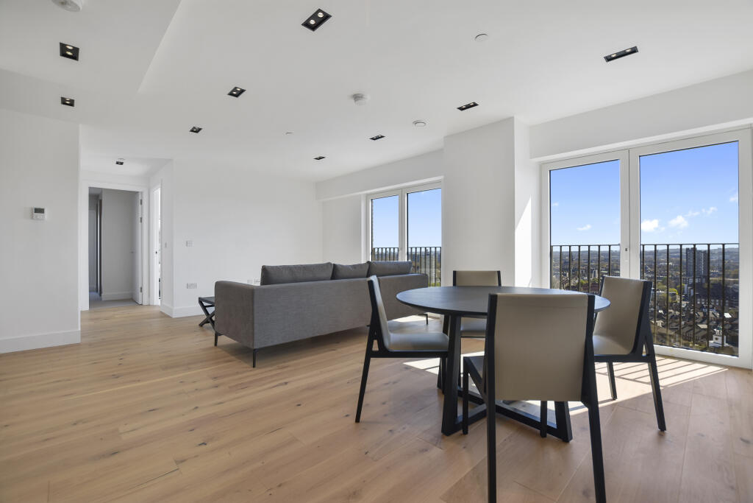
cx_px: 376
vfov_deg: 77.3
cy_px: 252
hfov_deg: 100.4
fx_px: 314
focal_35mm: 15
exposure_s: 1/80
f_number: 5.6
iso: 160
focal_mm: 10
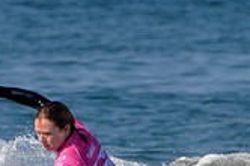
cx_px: 128
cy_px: 234
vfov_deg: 0.7
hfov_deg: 1.1
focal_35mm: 1891
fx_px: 13107
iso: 400
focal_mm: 360
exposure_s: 1/1600
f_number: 7.1
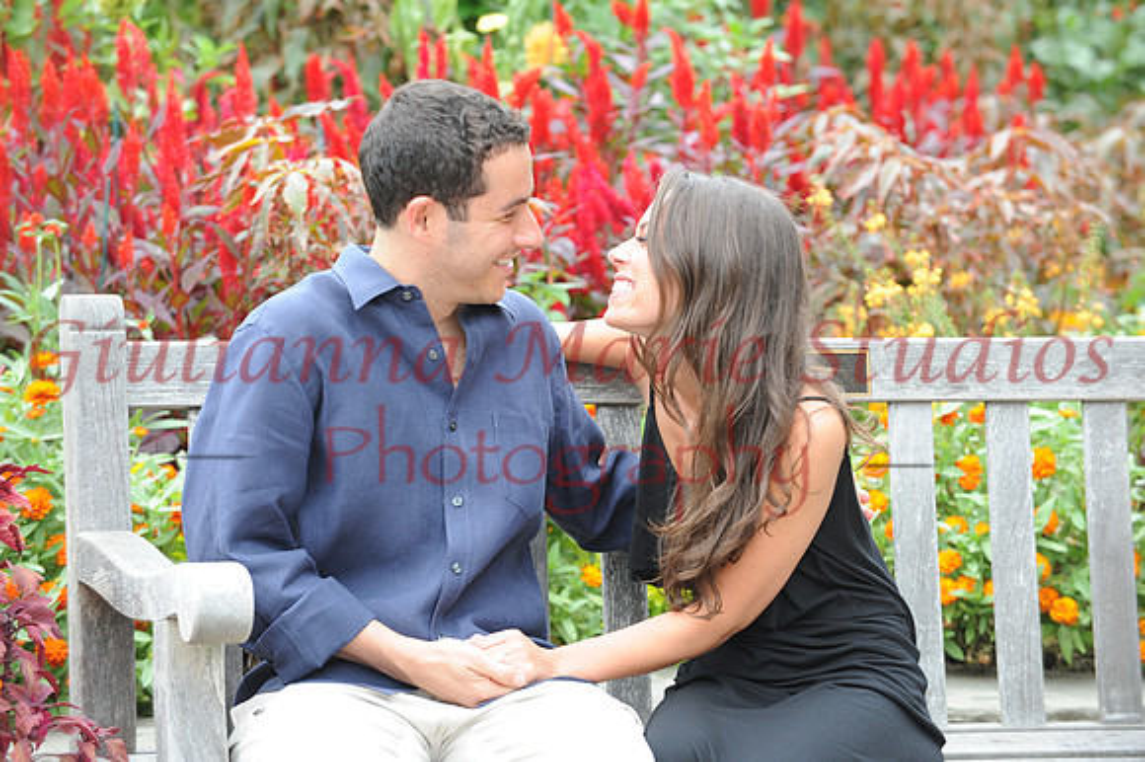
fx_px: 4927
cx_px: 572
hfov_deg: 13.3
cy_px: 381
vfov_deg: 8.8
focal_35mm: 155
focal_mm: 155
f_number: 5.6
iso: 500
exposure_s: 1/125
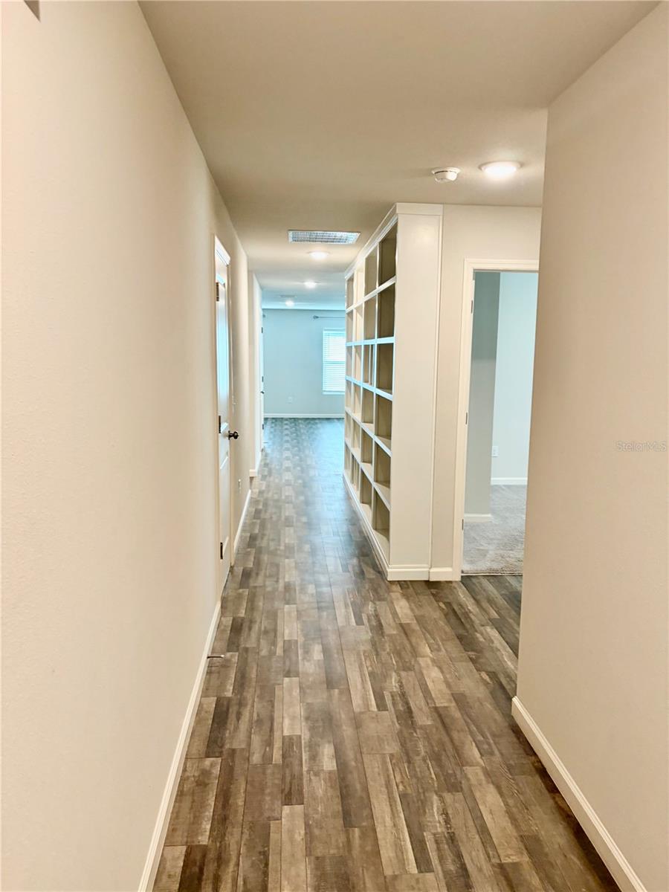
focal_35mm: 26
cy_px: 446
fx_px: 670
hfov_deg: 53.1
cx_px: 334
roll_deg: +0.1
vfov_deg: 67.3
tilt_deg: -7.4
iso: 160
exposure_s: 1/60
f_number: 1.6
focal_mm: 5.96
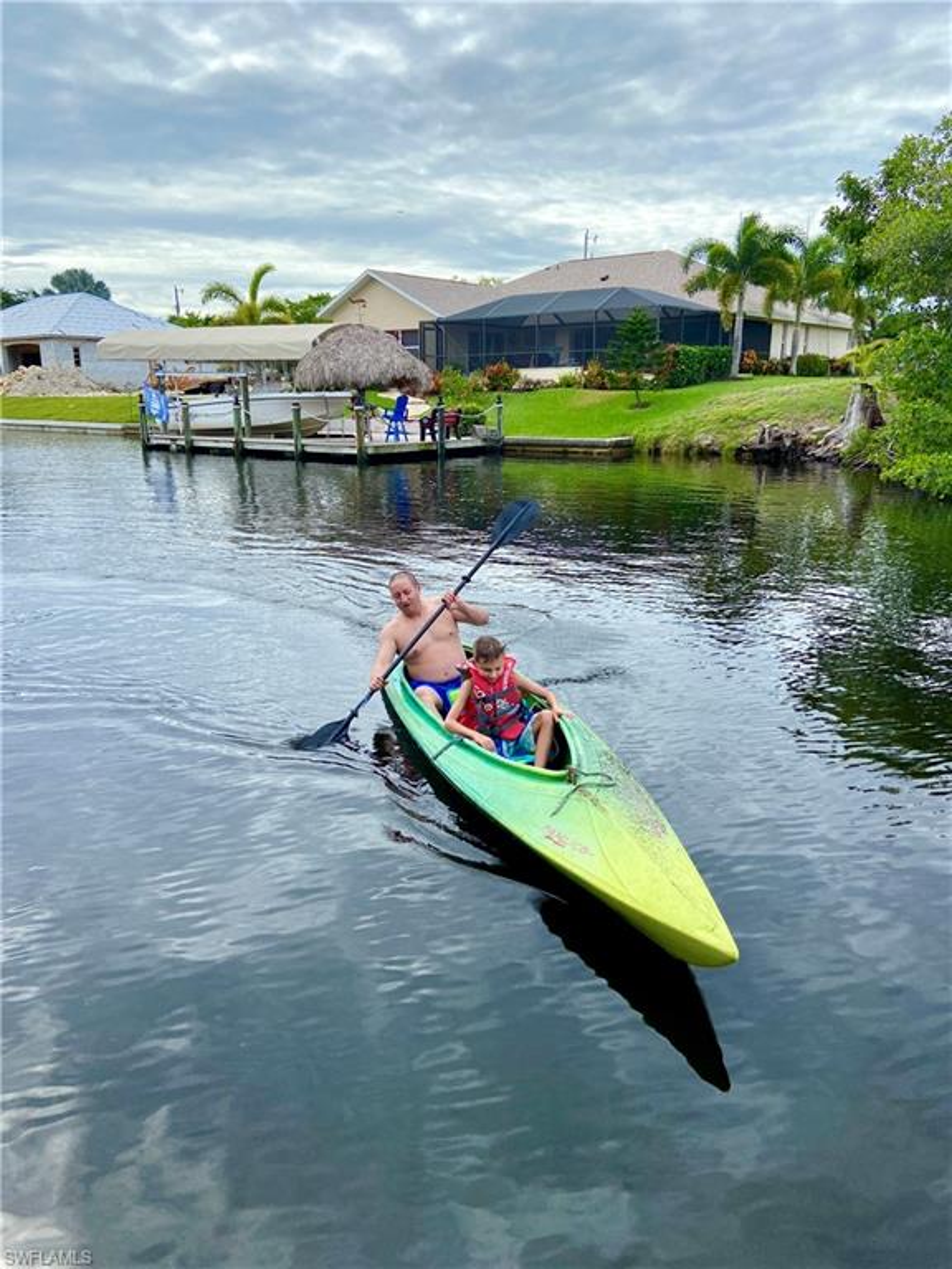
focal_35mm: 26
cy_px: 634
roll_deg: +0.3
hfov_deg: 53.1
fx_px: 953
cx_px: 476
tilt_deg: -14.5
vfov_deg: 67.3
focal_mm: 4.25
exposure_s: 1/1898
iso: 32
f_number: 1.8
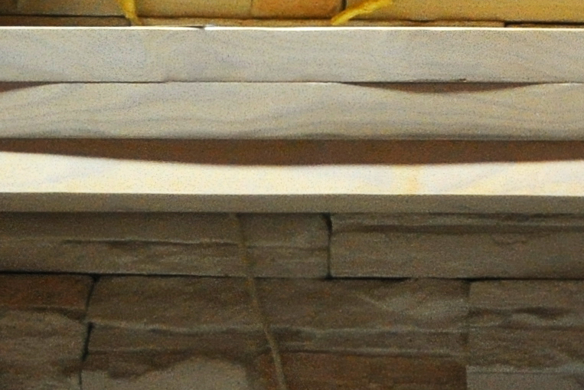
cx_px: 1133
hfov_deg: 9.6
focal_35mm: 202
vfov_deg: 6.6
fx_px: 3277
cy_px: -305
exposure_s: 1/60
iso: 800
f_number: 4
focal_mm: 24
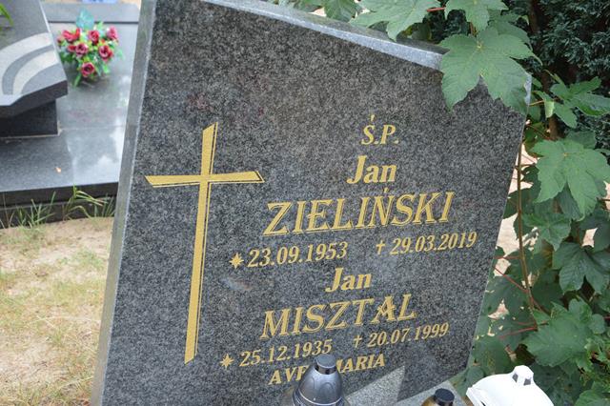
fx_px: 711
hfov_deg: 46.4
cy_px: 203
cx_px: 305
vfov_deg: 31.9
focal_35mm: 42
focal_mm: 28
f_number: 5.6
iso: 400
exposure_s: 1/125
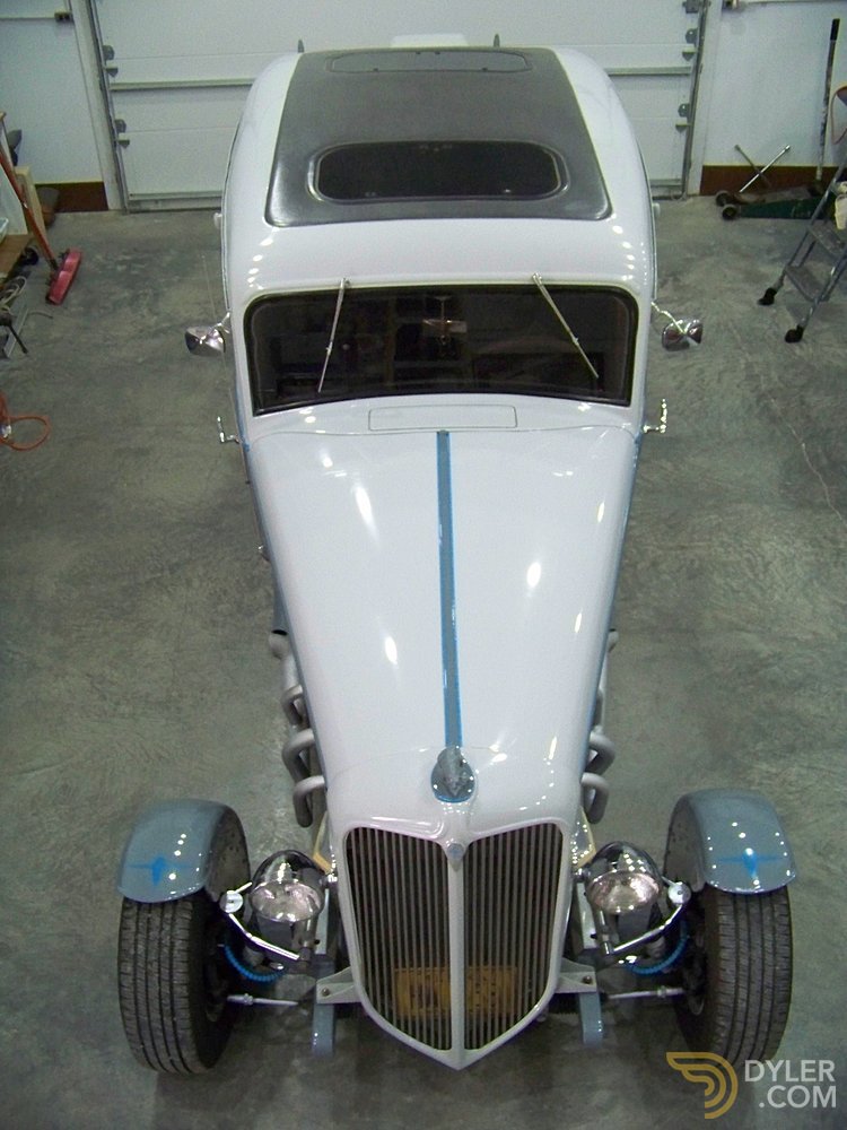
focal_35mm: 36
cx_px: 424
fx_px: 1174
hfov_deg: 39.7
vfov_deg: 51.4
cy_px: 565
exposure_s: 1/20
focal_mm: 5.85
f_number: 2.8
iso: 400
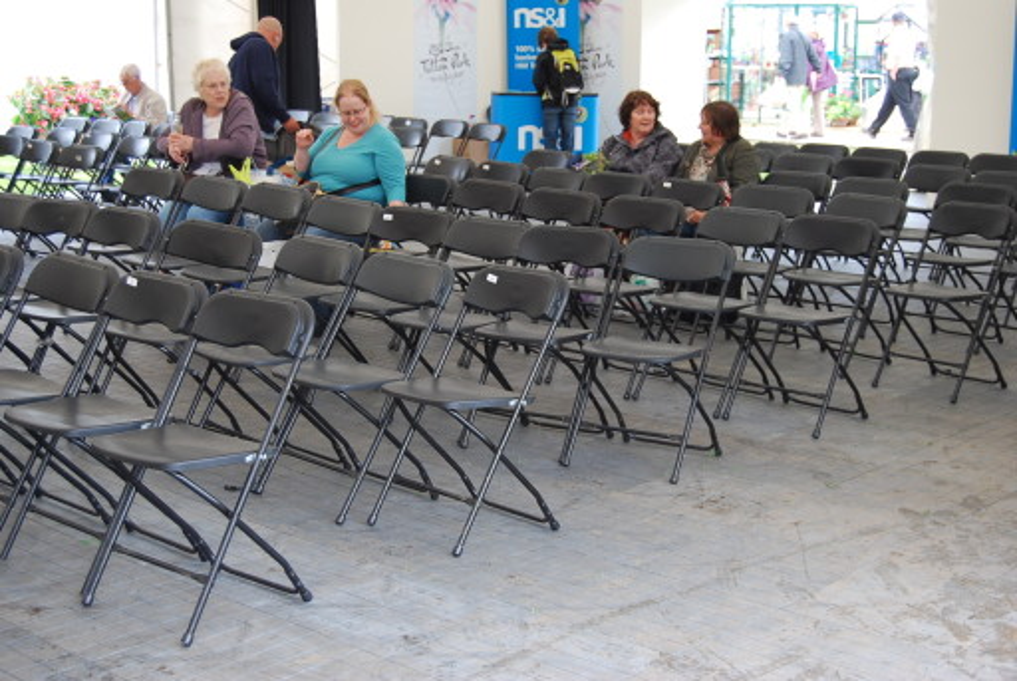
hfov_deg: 37.8
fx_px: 1485
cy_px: 340
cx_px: 508
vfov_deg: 25.8
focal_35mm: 52
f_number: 4.8
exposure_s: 1/60
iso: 250
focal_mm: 35
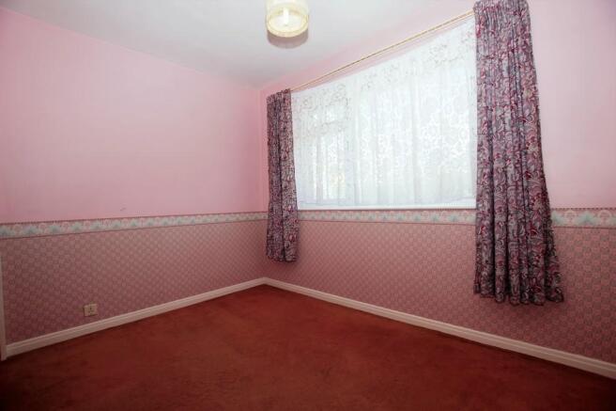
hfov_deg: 100.4
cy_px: 206
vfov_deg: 77.3
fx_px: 257
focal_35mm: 15
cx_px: 308
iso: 100
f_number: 4
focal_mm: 10
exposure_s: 1/60
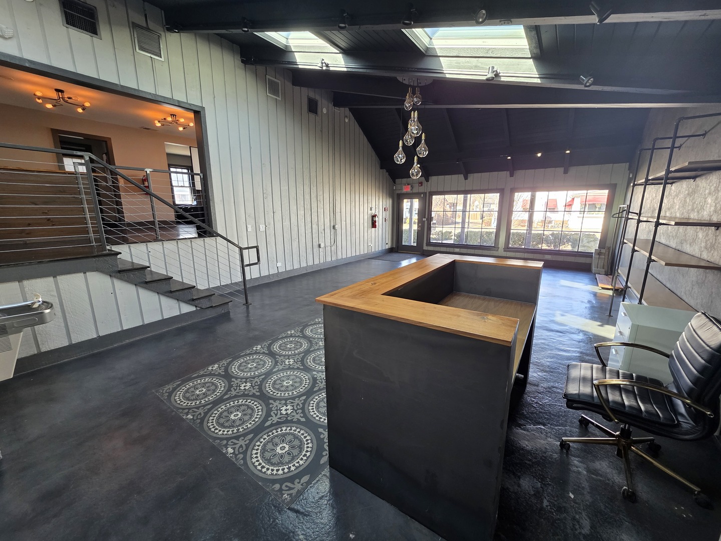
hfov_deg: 106.2
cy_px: 270
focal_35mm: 13
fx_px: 271
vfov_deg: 89.9
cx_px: 360
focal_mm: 2.2
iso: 200
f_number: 1.9
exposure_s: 1/120
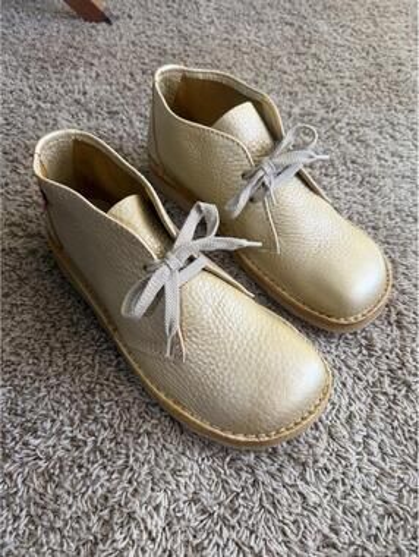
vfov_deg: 71.5
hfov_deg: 56.9
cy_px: 278
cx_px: 210
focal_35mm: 24
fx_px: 386
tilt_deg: -55.1
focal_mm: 6.76
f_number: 1.78
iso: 200
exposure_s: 1/80
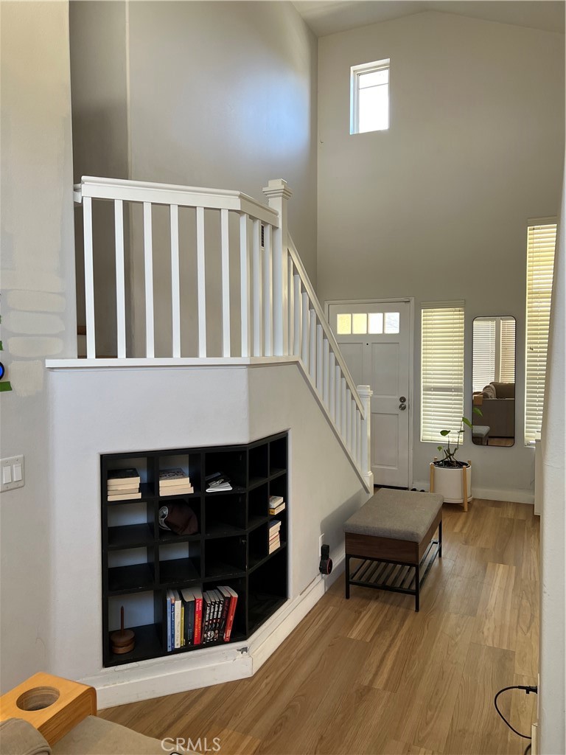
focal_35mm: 26
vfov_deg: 67.3
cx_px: 283
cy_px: 378
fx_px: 567
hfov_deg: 53.1
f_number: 1.5
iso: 125
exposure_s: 1/120
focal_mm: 5.7
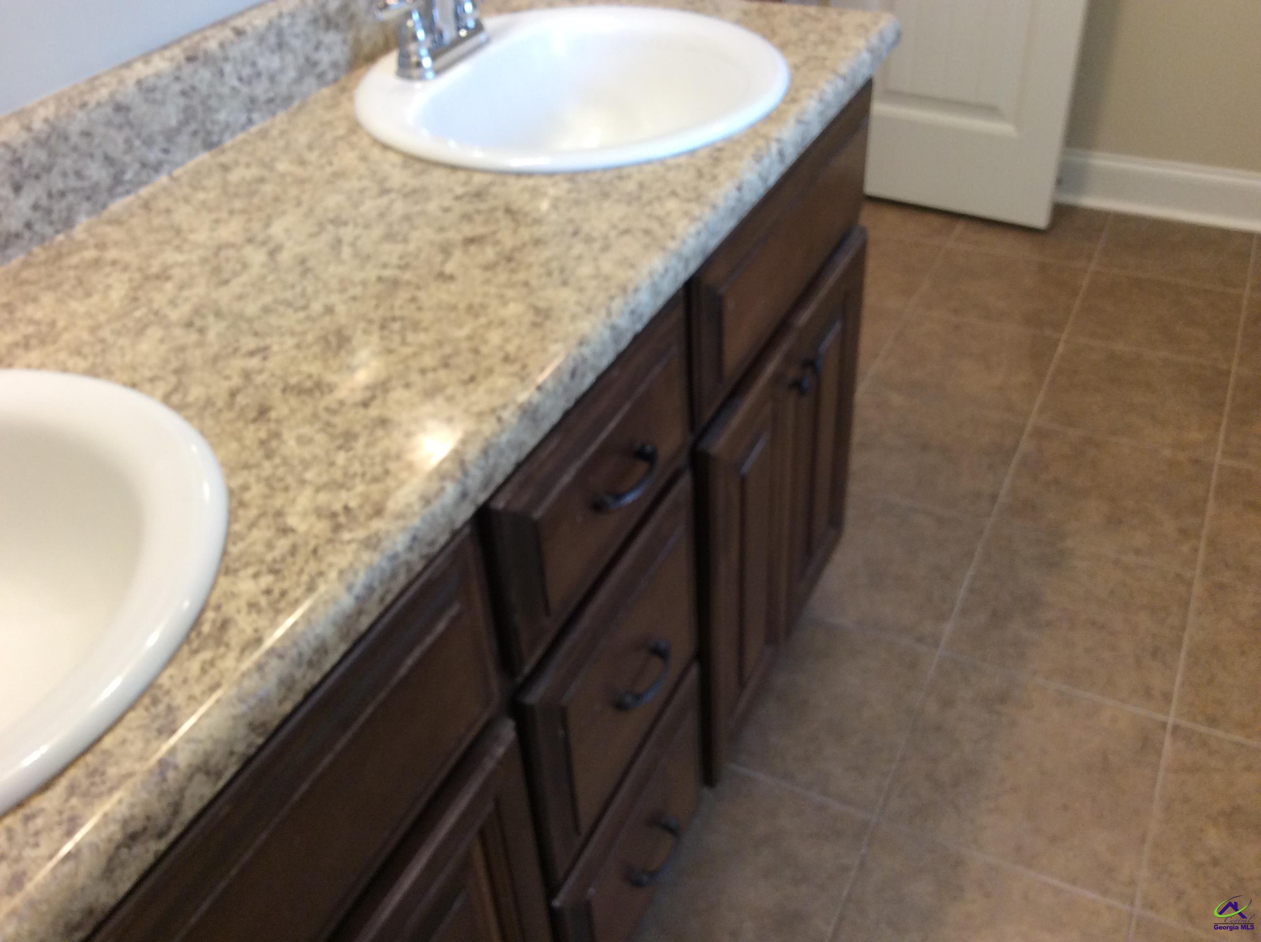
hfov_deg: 56.9
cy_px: 471
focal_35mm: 32
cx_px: 630
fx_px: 1164
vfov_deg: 44.1
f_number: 2.4
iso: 64
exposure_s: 1/24
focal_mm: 3.3
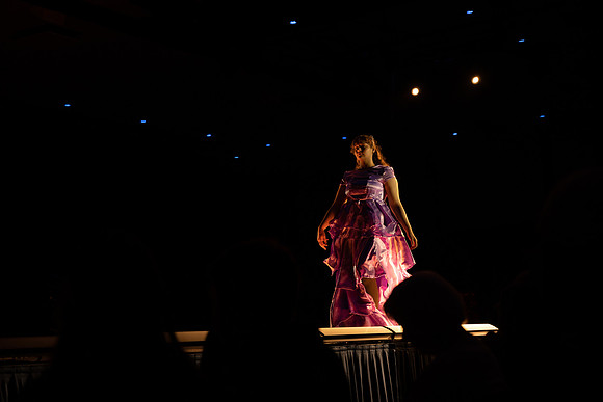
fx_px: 1061
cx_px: 302
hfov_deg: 31.7
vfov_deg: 21.5
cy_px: 201
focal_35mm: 63
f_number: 4
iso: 800
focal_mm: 61
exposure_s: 1/400
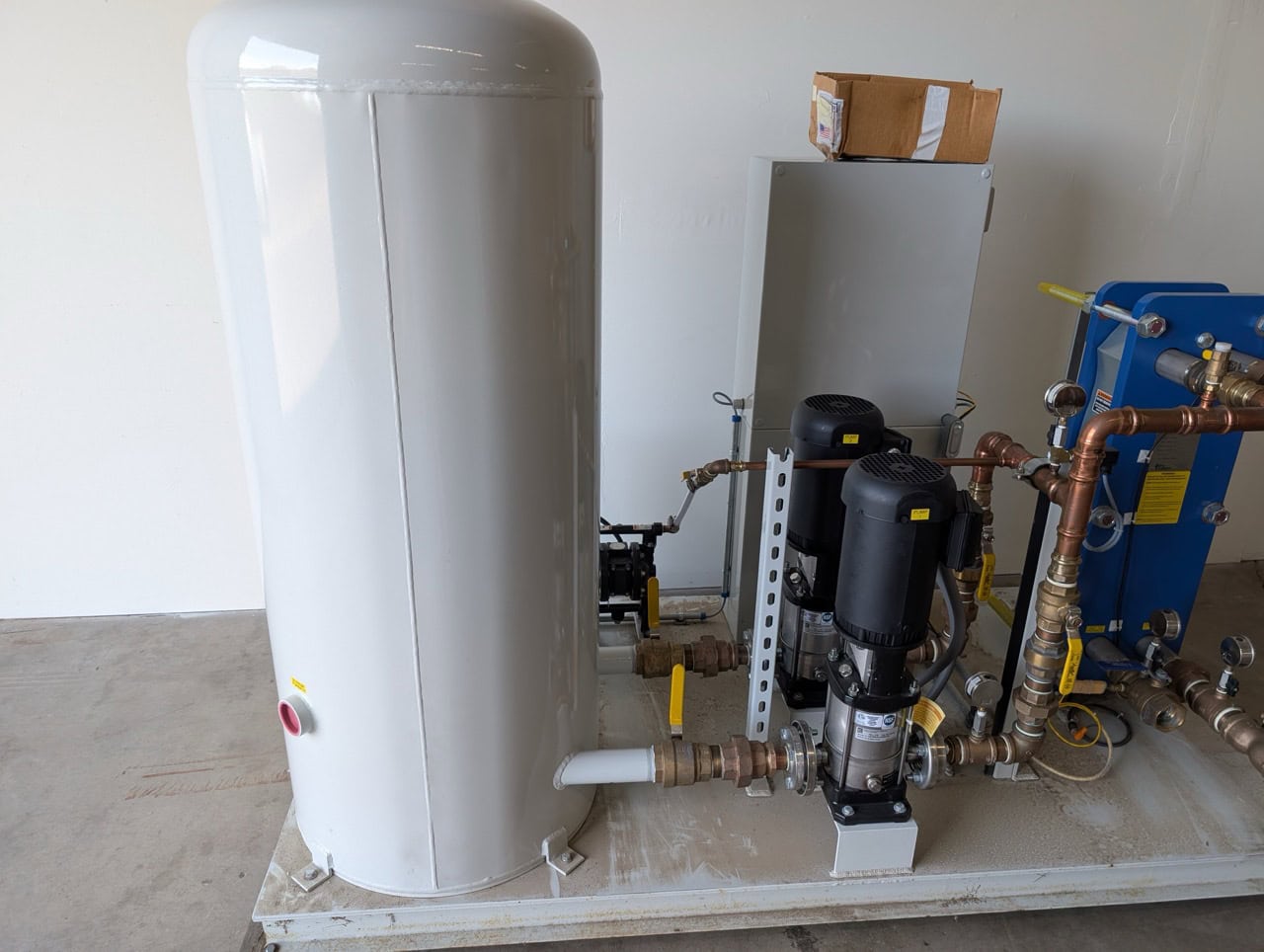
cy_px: 476
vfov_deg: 56.9
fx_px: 878
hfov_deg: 71.5
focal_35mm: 24
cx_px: 632
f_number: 1.7
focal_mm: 6.9
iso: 32
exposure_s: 1/60
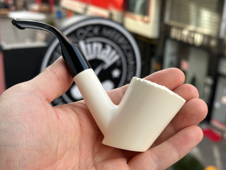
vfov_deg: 30.3
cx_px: 113
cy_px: 85
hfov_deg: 39.7
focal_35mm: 48
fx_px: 313
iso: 64
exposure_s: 1/521
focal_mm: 6.86
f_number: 1.78
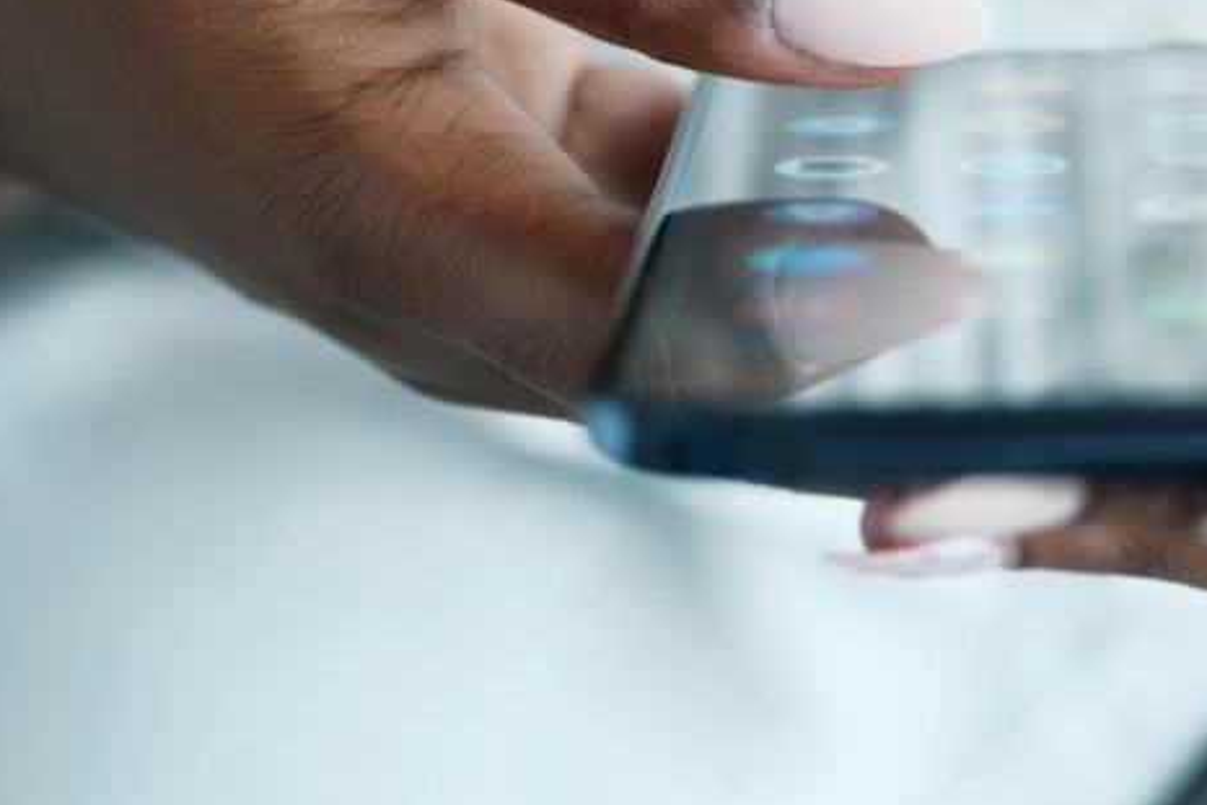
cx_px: 1085
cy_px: 111
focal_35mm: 193
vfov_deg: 7.1
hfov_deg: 10.6
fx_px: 6472
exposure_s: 1/125
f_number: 2.5
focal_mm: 50
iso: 400
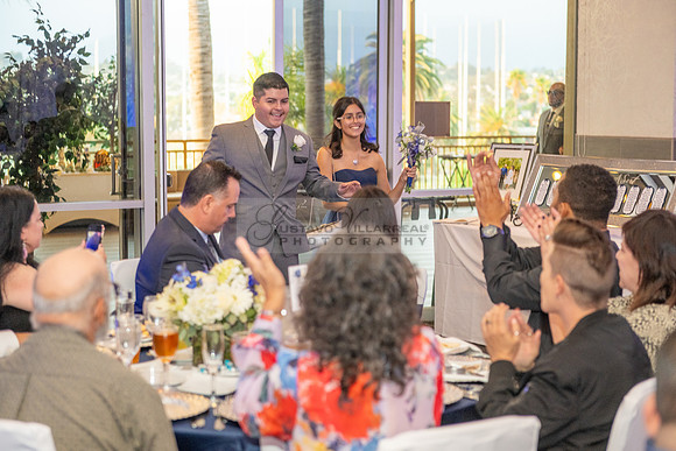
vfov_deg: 19.5
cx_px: 338
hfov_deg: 28.8
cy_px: 226
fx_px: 1315
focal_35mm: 70
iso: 1600
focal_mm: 70
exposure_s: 1/160
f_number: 3.5
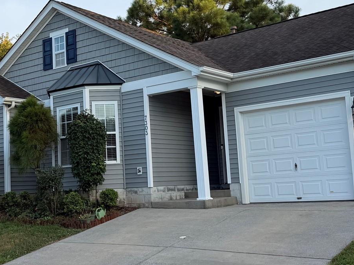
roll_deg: +3.1
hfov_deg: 34.8
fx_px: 562
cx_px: 138
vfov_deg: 26.5
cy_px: 114
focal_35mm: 55
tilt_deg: +8.0
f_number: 1.78
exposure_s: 1/992
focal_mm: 6.76
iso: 80
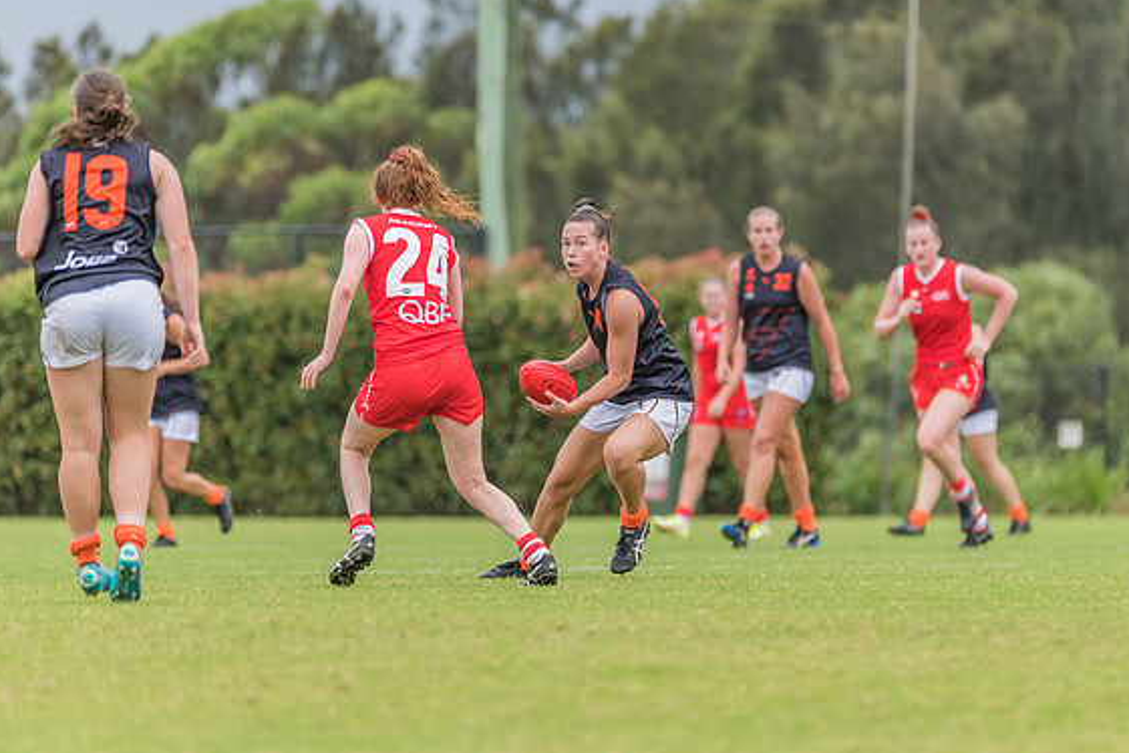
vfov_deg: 2.7
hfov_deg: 4.0
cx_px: 622
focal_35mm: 517
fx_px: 16212
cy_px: 360
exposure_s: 1/1250
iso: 900
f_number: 6
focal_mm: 450
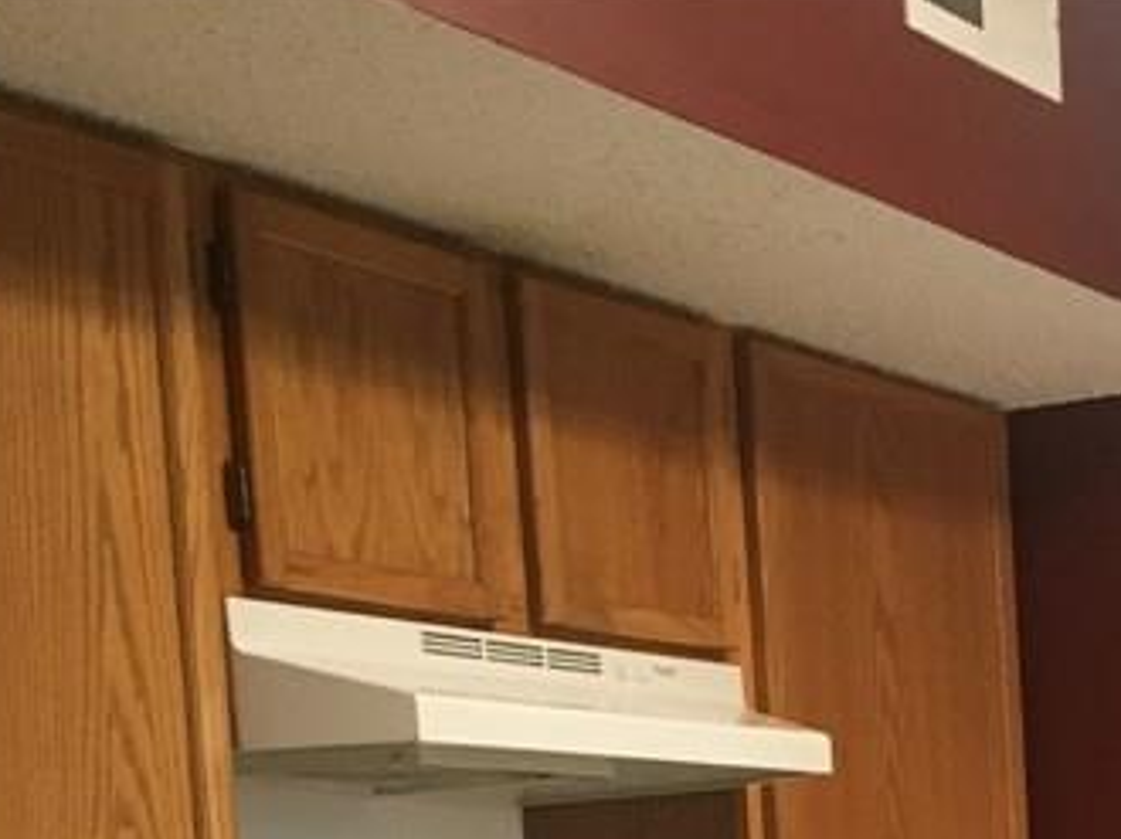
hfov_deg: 21.0
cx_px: 1148
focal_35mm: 90
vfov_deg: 15.1
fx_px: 2912
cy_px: 1284
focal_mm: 4.15
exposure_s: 1/30
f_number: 2.2
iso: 125
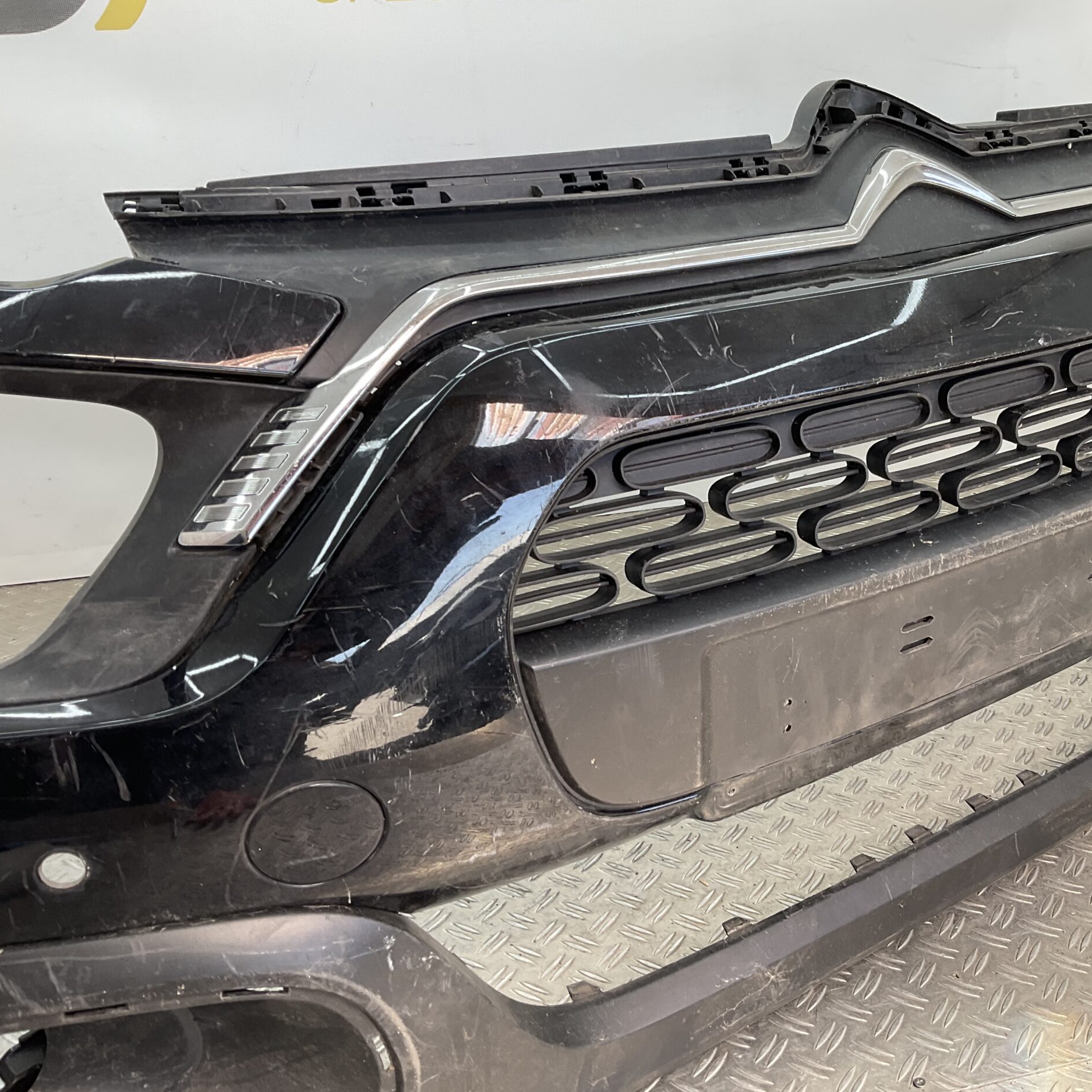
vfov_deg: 47.2
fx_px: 1249
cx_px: 725
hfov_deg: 46.5
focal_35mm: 35
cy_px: 552
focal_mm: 3
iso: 25
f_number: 1.8
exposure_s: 1/100
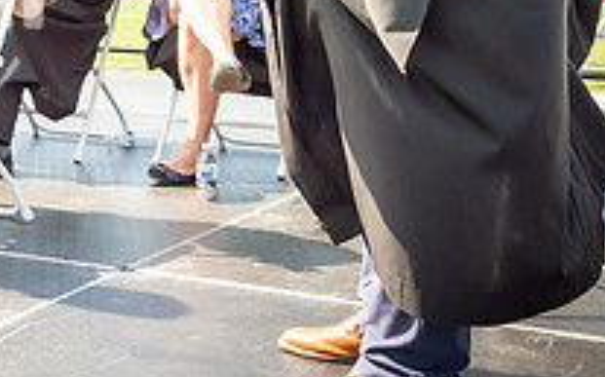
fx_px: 1400
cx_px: -136
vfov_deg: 14.6
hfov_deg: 22.3
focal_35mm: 85
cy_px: -126
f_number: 7.1
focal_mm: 17
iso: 200
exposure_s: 1/500
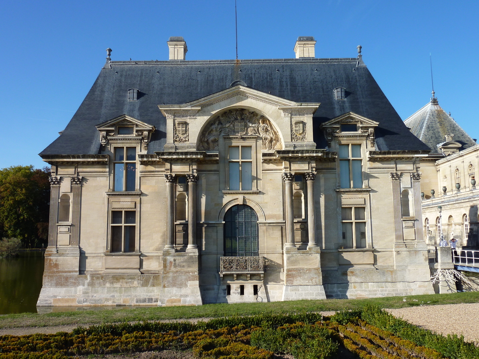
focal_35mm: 32
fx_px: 443
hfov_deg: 56.8
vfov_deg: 44.2
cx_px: 240
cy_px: 180
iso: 80
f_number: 4.5
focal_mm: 5.3
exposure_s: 1/500
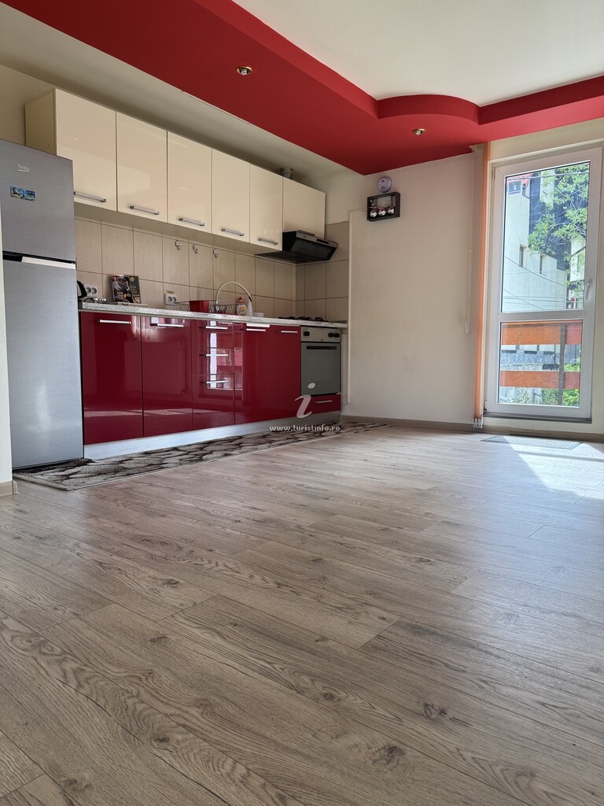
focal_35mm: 24
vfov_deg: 71.6
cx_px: 302
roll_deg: -0.5
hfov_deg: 56.8
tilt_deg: -4.2
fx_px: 558
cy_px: 403
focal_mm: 6.76
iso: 80
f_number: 1.78
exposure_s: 1/100
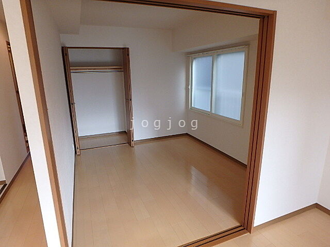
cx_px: 165
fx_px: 200
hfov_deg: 79.0
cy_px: 124
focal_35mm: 21
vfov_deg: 63.4
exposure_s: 1/50
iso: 200
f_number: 3.5
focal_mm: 3.7
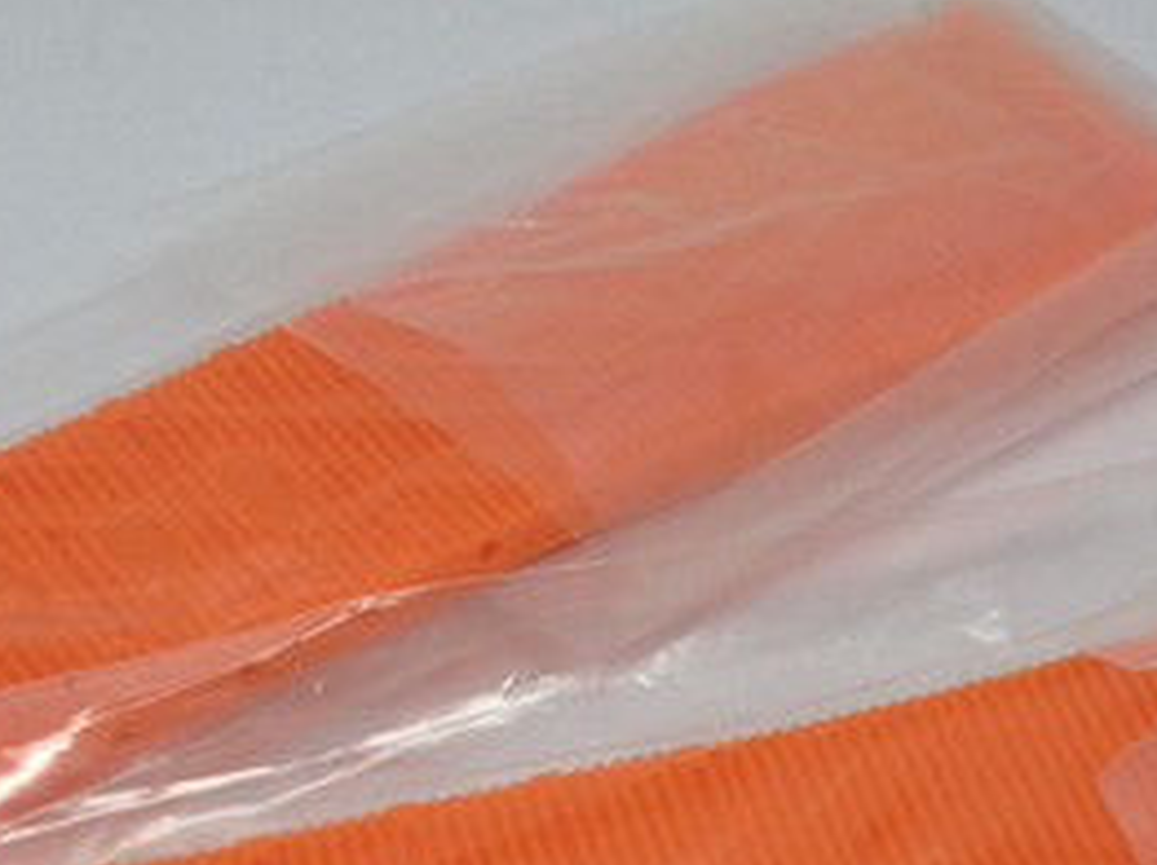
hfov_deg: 18.3
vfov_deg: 13.8
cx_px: 786
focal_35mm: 107
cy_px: 583
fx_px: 3573
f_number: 2.4
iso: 50
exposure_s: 1/154
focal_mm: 4.28
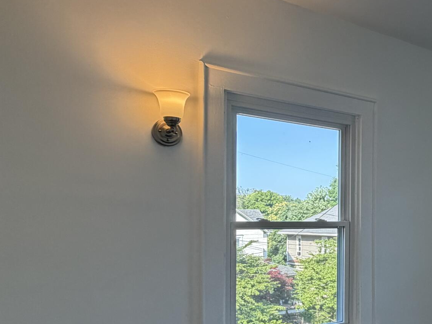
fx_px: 462
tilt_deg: -0.7
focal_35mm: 37
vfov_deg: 38.1
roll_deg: +0.4
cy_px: 224
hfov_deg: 43.9
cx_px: 417
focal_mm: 2.22
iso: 125
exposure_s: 1/120
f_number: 2.2
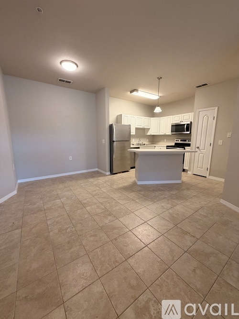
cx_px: 120
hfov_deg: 85.7
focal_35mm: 14
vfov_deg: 102.1
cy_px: 160
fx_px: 129
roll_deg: -0.2
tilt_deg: -9.8
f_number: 2.2
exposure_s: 1/60
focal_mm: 2.22
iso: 160
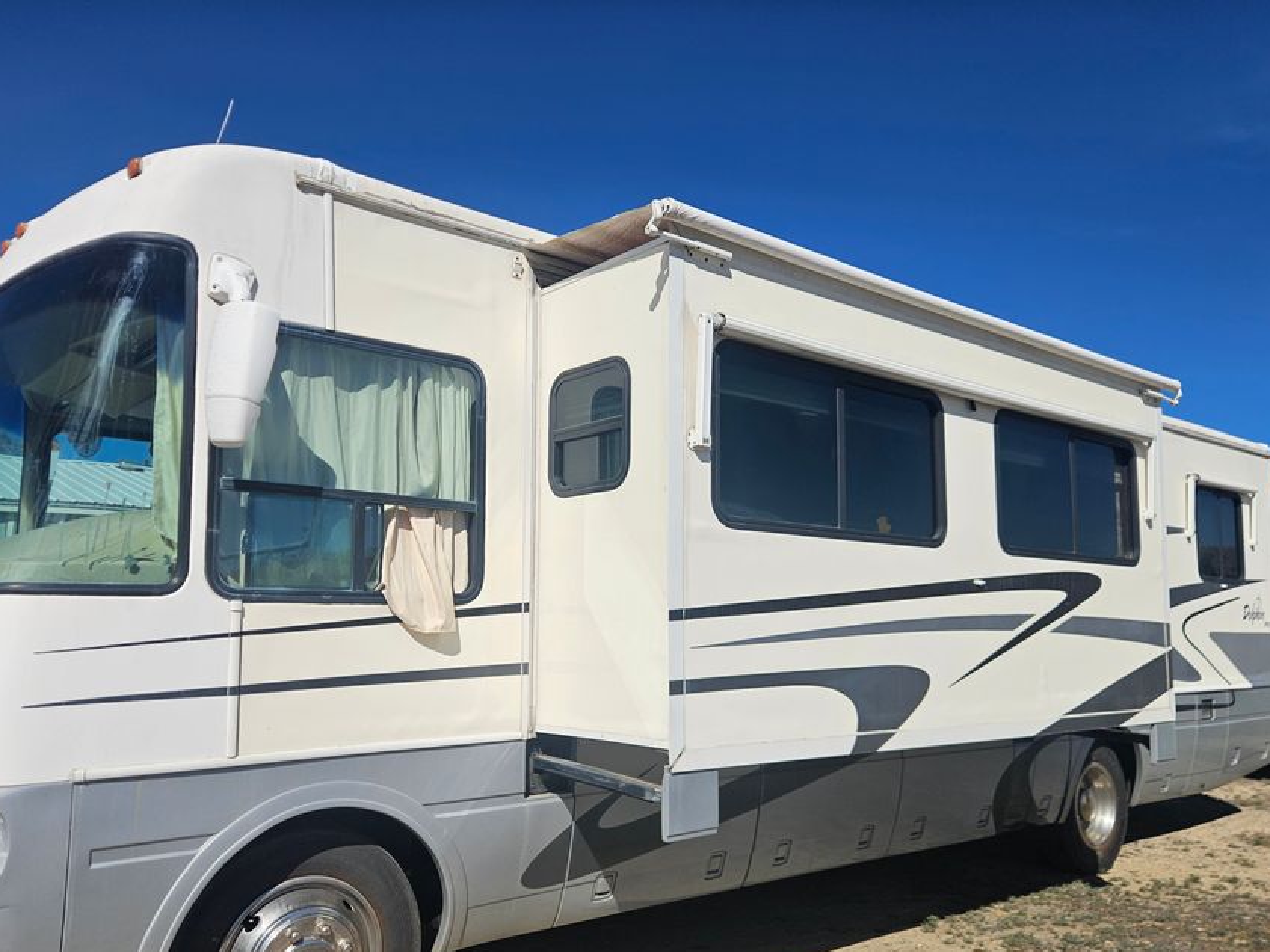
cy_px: 531
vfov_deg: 49.7
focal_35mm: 28
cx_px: 601
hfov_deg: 63.4
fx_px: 1027
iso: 25
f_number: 1.8
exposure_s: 1/5020
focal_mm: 5.4
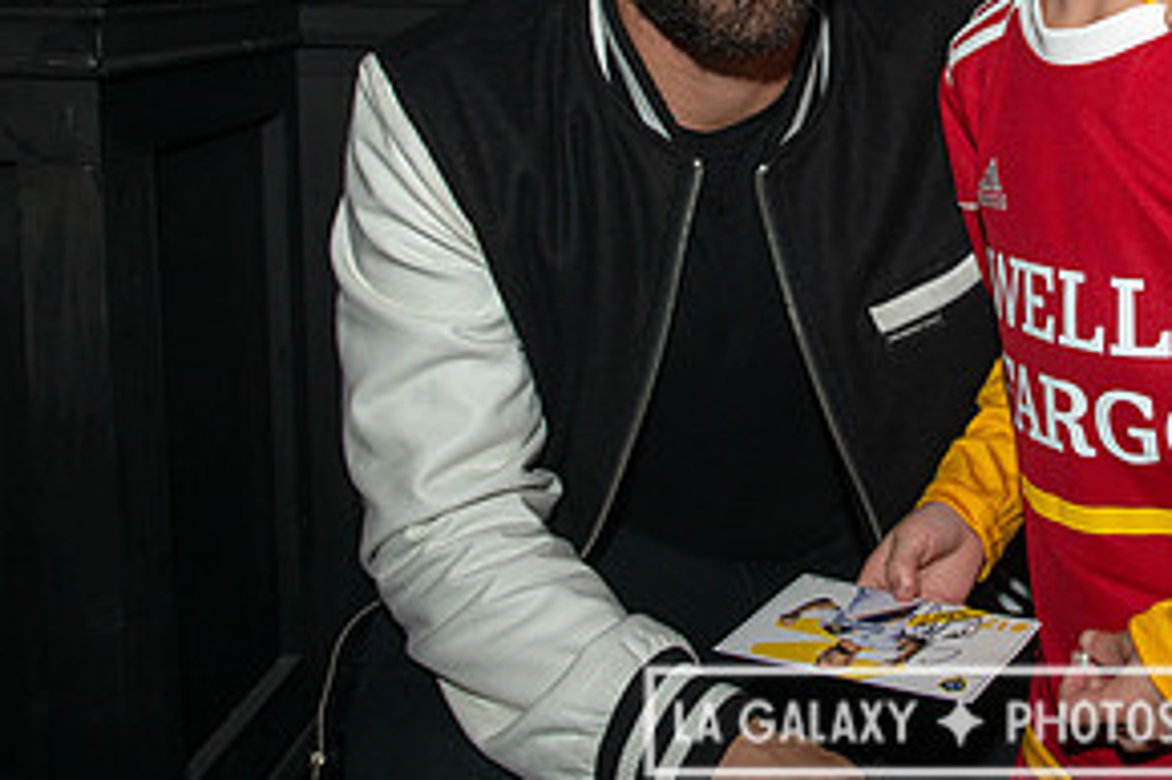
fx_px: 1562
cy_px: 115
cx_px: 930
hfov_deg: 39.6
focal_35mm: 48
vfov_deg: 27.3
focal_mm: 24
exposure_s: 1/160
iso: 320
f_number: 5
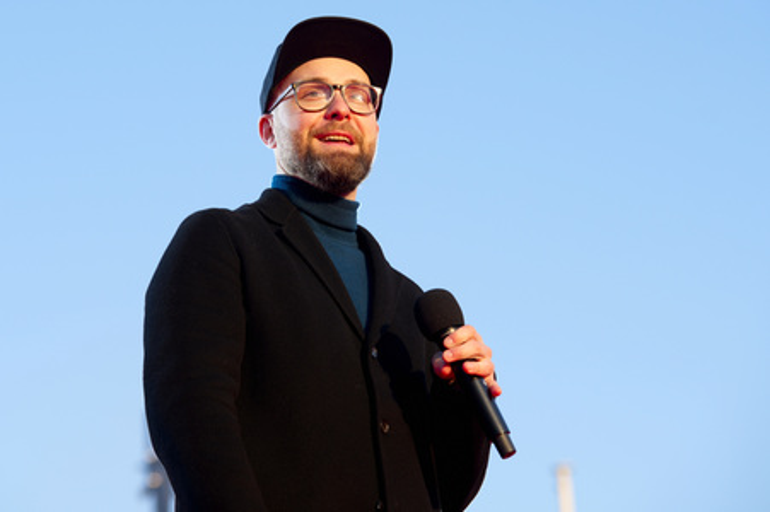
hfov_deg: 19.5
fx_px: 2244
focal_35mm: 105
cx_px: 385
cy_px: 256
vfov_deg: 13.0
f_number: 4.5
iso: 100
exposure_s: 1/320
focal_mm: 105
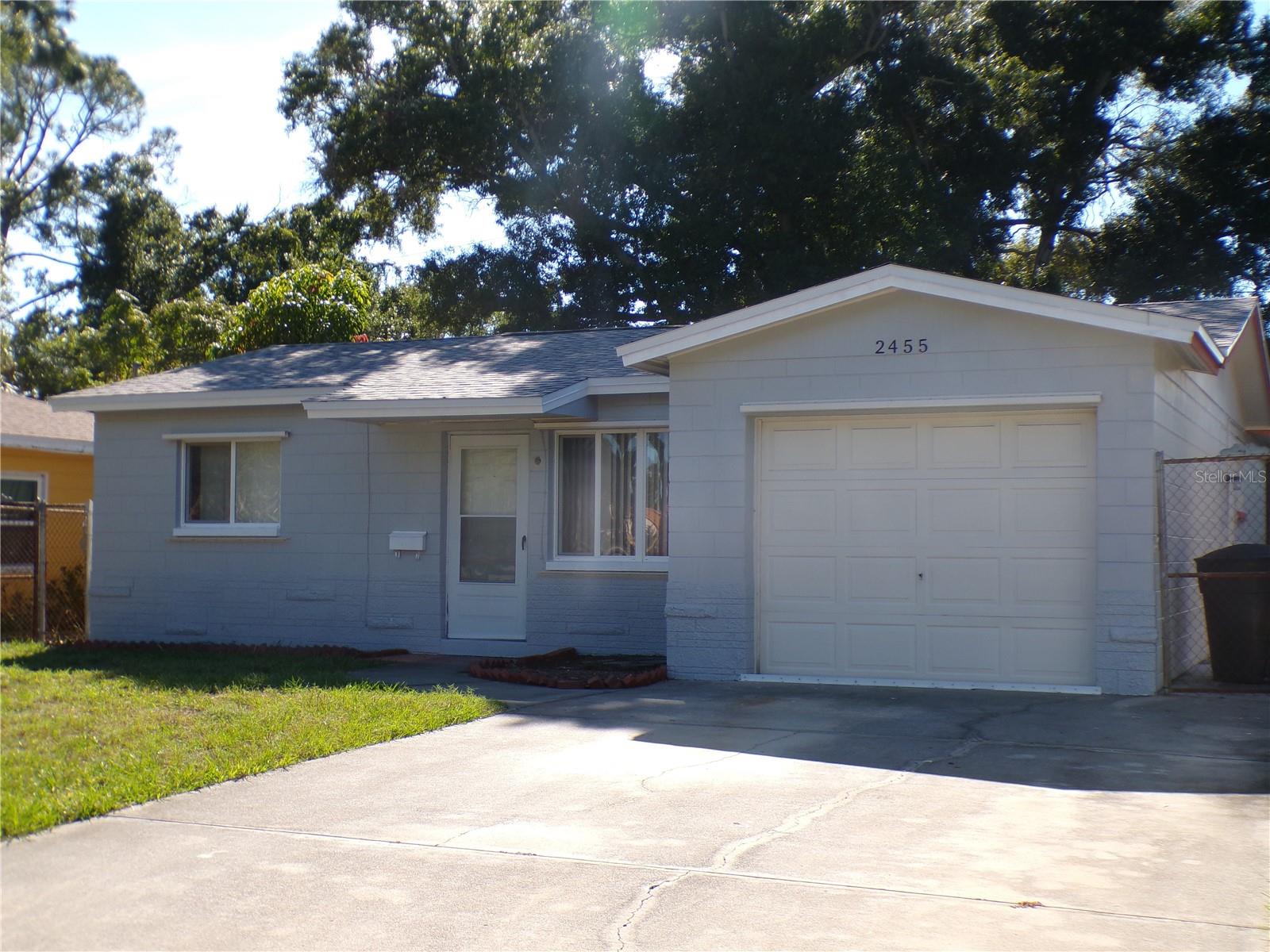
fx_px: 1541
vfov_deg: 34.3
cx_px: 635
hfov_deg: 44.8
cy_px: 476
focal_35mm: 42
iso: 100
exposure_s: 1/640
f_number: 3.4
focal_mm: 7.6
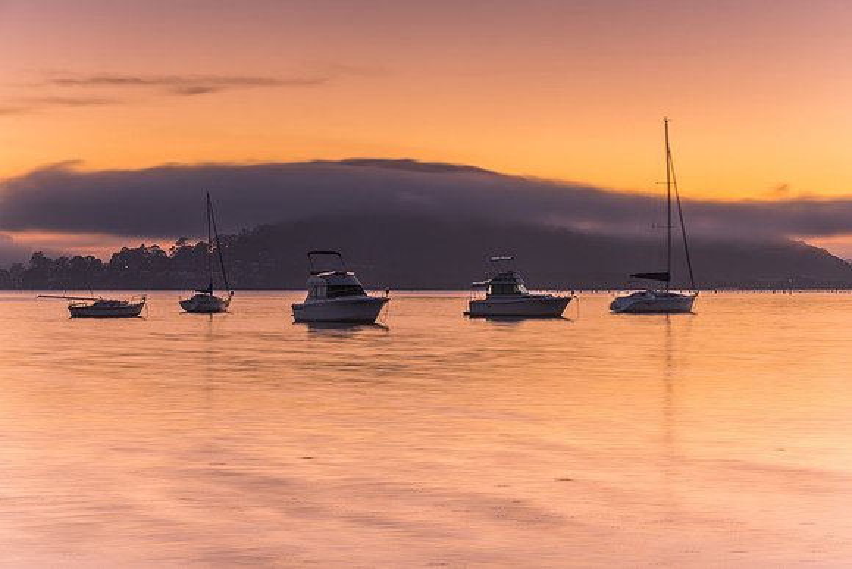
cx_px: 426
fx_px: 2023
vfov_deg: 16.0
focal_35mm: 85
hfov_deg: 23.8
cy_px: 284
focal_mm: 56
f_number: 8
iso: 50
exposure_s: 4
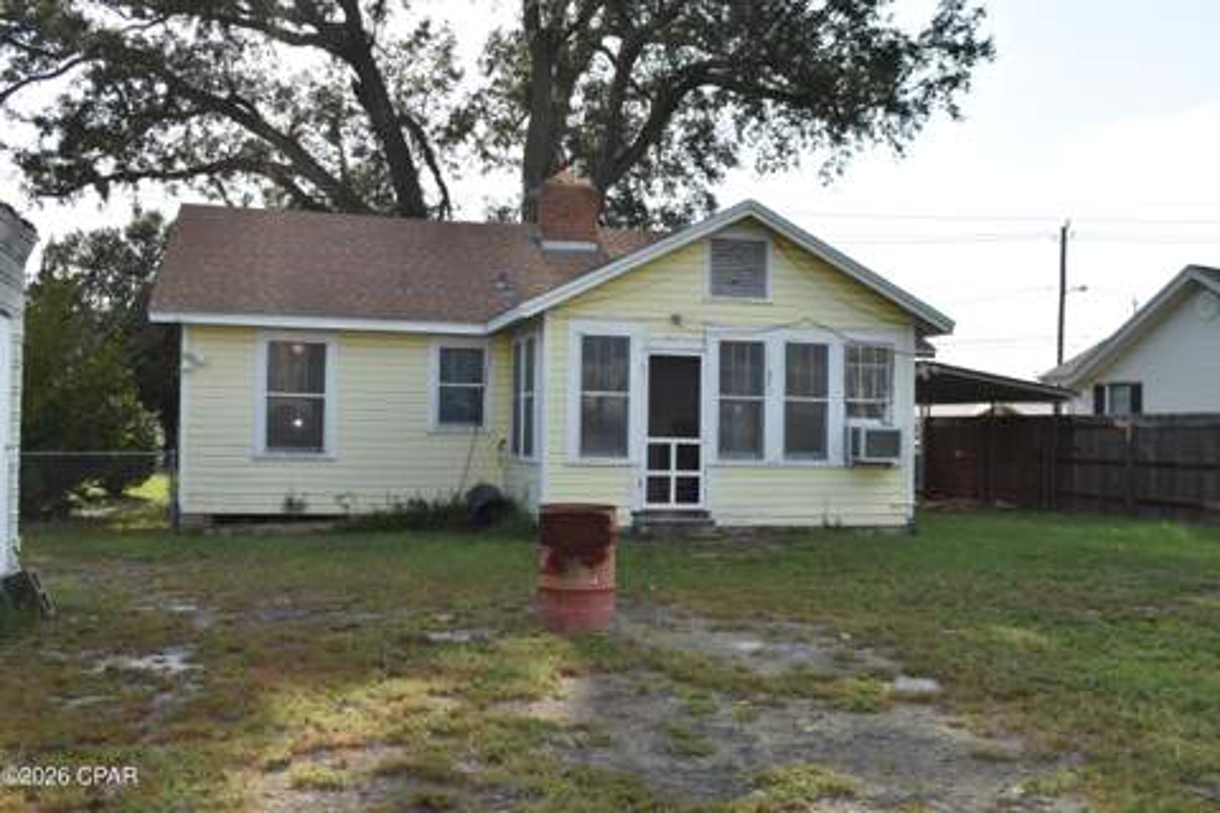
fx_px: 1220
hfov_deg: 53.1
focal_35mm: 36
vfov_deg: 36.9
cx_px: 610
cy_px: 406
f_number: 9
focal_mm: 24
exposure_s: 1/200
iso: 100
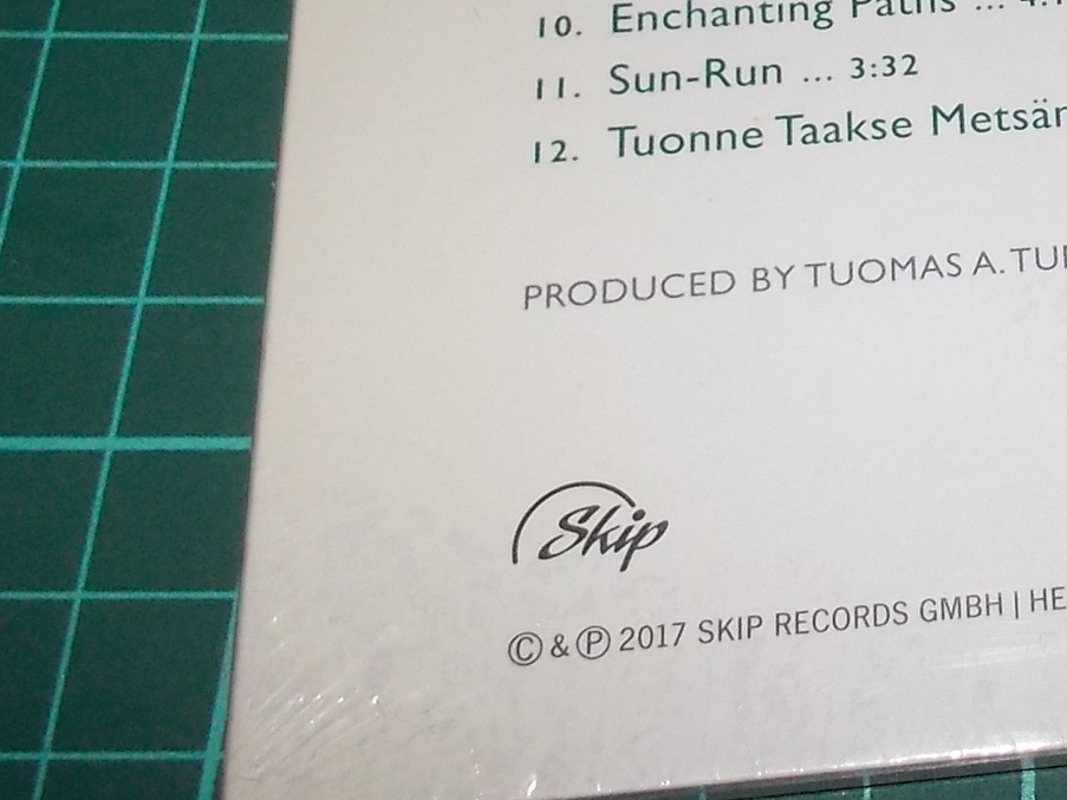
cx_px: 1279
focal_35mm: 73
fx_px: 2250
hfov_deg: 24.2
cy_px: 22
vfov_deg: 19.6
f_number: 3.3
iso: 200
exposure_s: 1/30
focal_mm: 4.1
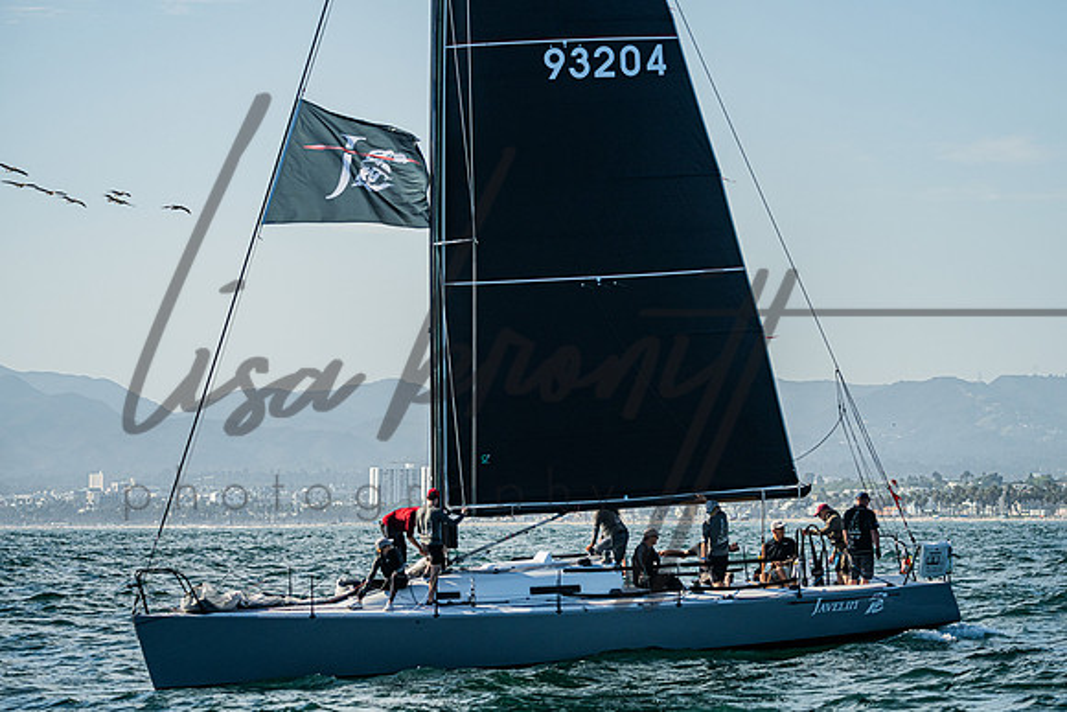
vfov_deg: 8.8
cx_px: 602
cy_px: 310
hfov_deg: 13.2
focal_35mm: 155
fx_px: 4607
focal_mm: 130
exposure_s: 1/4000
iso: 400
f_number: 5.6
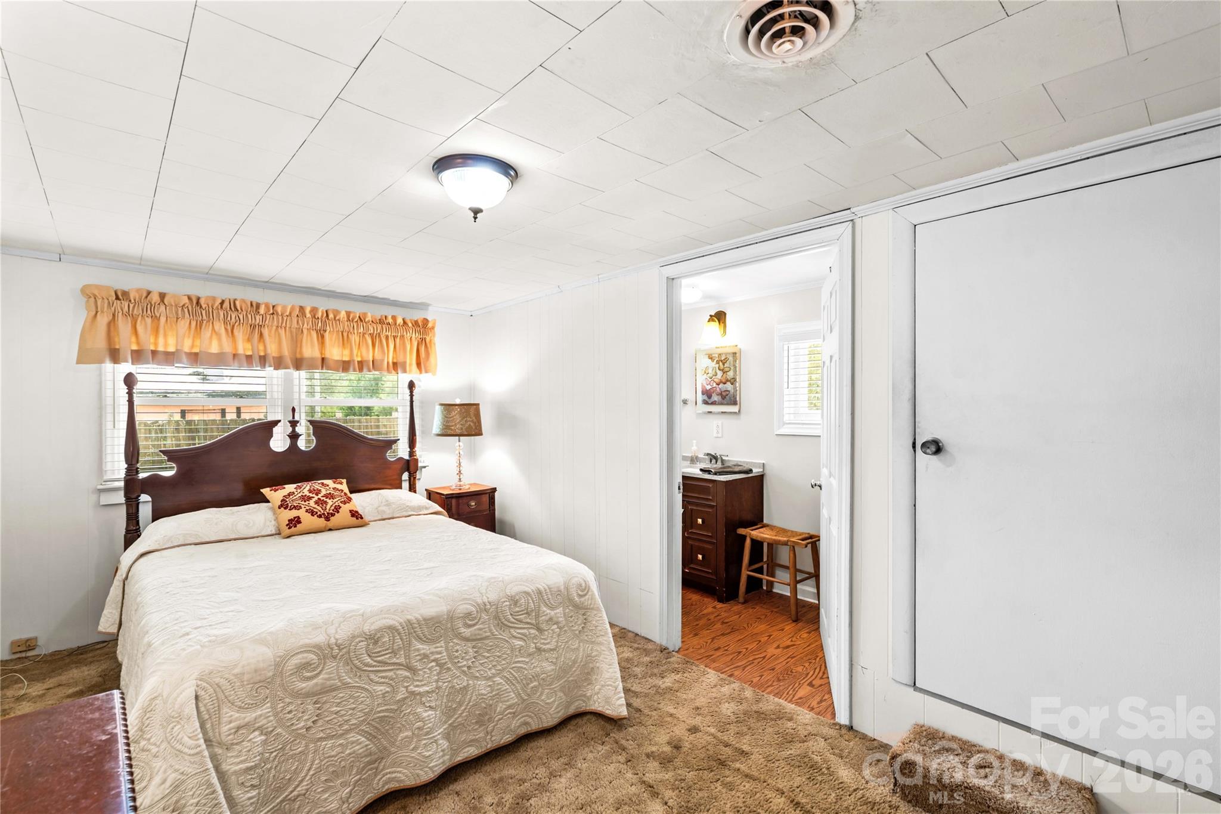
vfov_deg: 73.7
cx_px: 610
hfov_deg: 96.7
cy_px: 407
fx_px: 543
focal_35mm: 16
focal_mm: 16
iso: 100
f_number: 8
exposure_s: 1/2
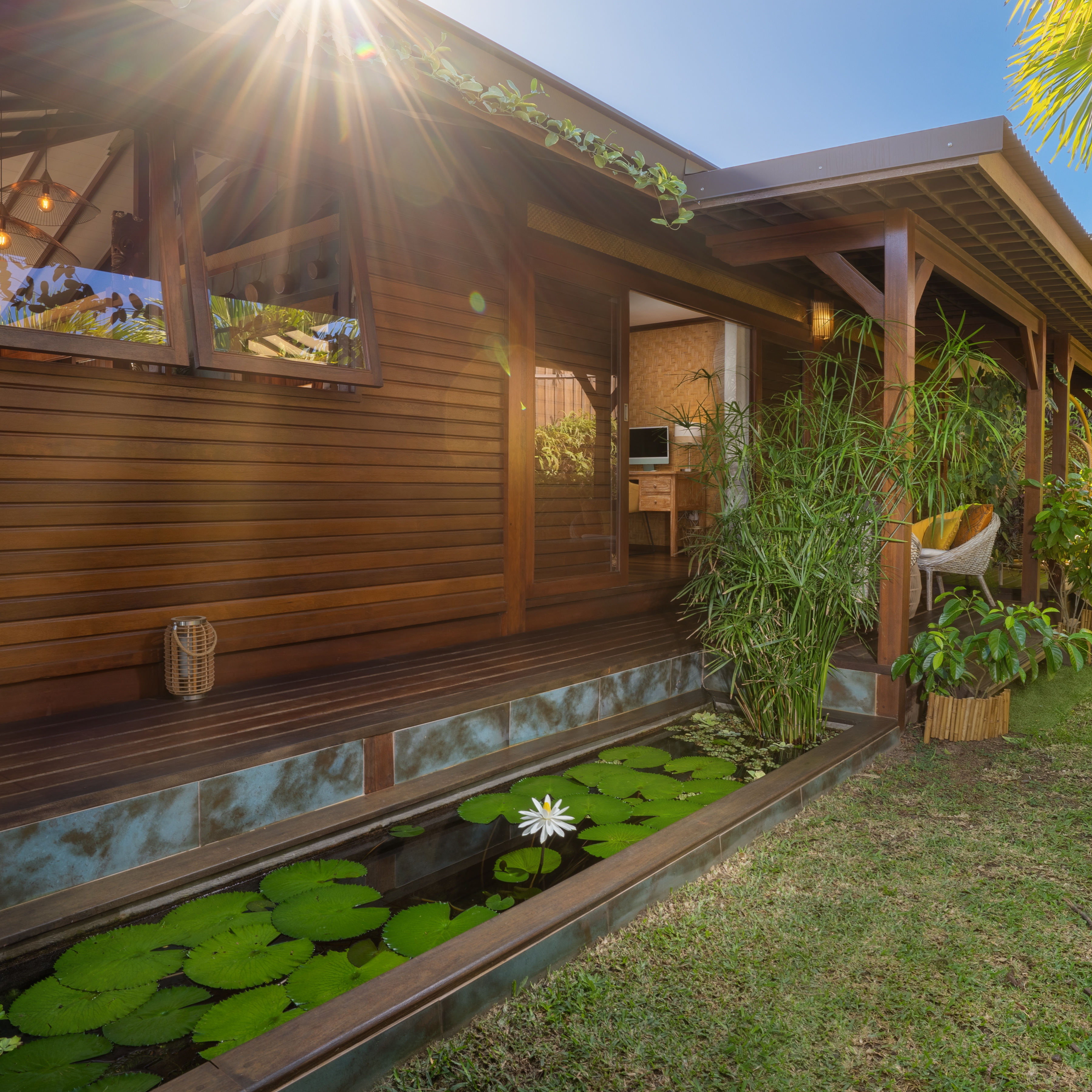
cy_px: 522
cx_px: 572
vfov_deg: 65.0
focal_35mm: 24
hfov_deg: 65.0
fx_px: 857
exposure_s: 1/100
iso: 100
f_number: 13
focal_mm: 17
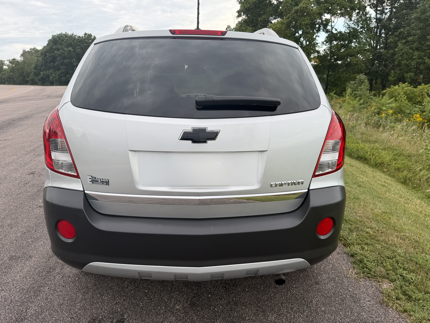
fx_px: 298
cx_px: 215
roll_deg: +3.2
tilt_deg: -16.2
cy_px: 162
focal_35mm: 24
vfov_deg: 56.8
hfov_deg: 71.6
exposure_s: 1/593
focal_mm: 6.76
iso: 80
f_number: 1.78
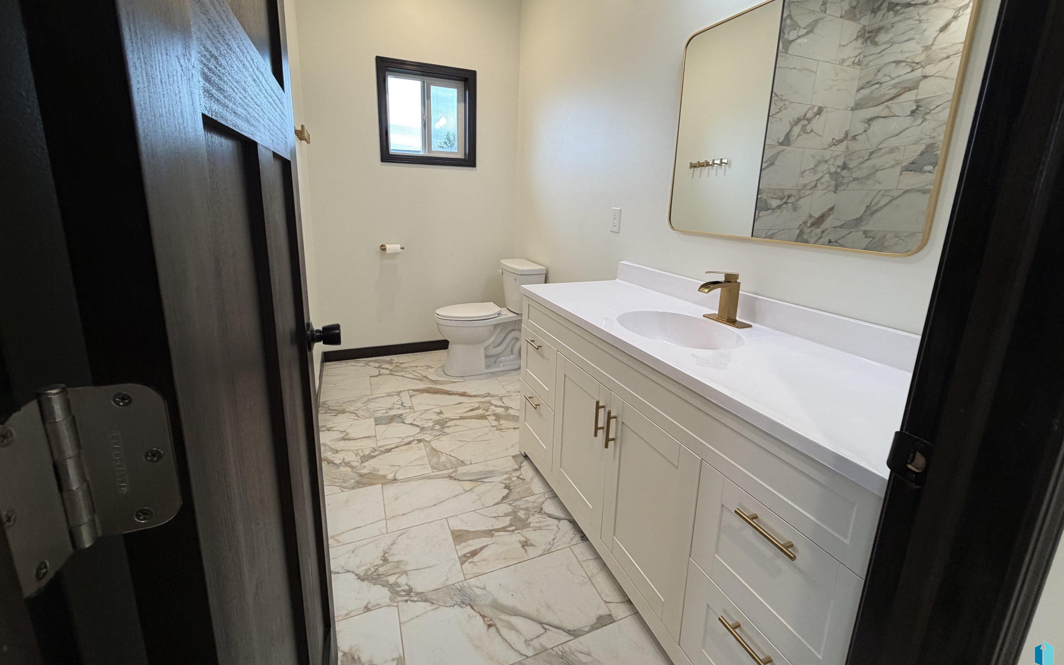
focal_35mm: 15
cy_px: 288
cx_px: 533
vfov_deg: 74.4
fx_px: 435
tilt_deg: -11.7
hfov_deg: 101.5
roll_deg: -2.5
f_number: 2.2
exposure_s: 1/120
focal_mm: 2.22
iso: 160
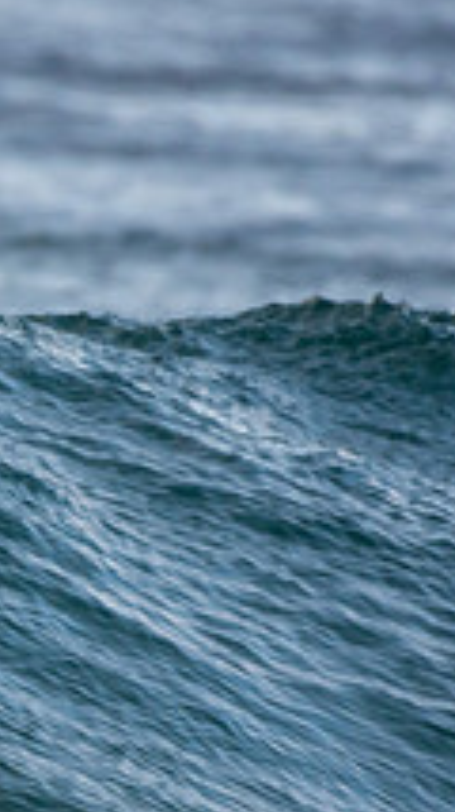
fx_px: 45751
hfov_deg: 0.6
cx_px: -482
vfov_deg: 1.0
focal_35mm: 2128
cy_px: 613
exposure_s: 1/500
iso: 720
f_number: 5.6
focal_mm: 500
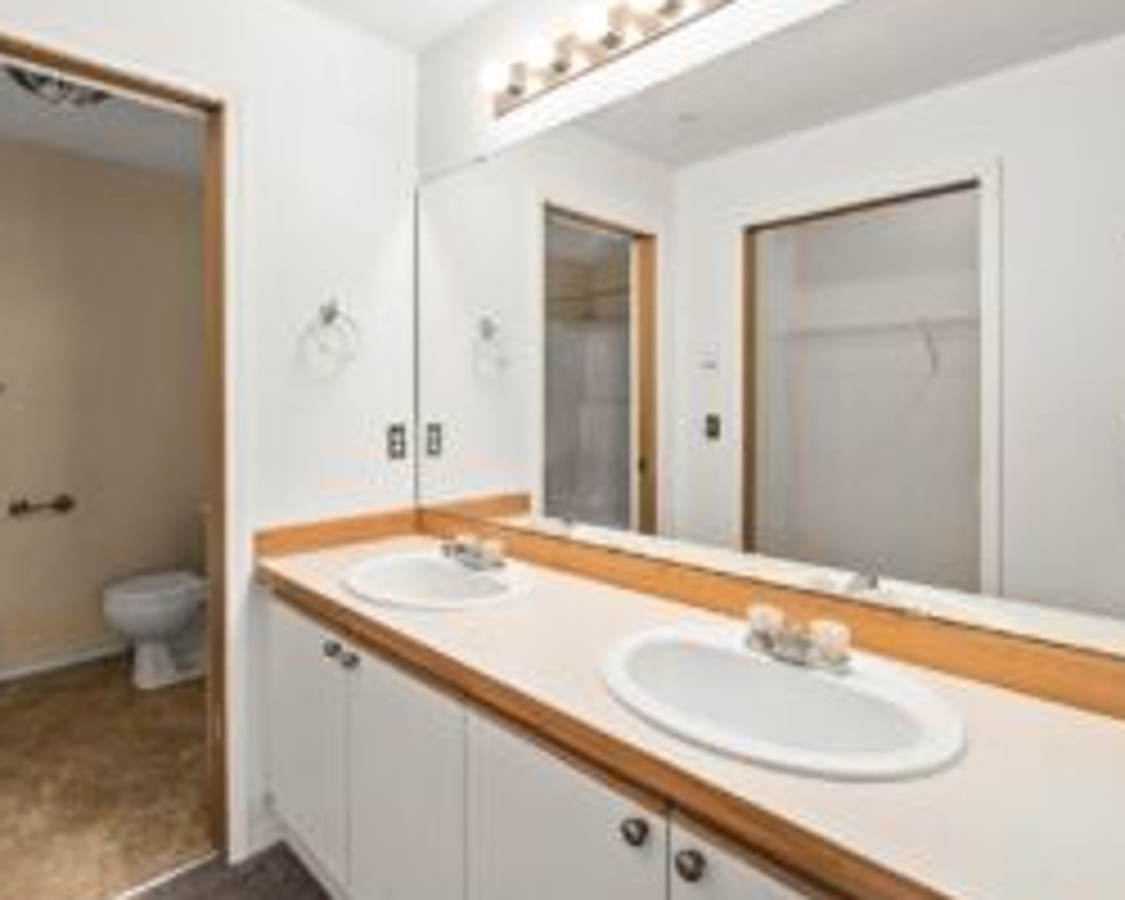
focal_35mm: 18
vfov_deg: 73.6
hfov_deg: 84.8
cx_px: 428
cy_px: 403
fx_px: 599
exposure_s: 1/6
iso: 1000
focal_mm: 12
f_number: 7.1
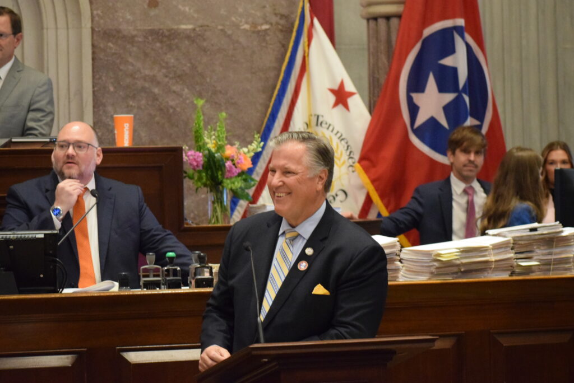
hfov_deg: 14.0
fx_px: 2345
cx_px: 287
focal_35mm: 147
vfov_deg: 9.3
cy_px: 192
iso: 6400
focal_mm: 98
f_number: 4.8
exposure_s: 1/50
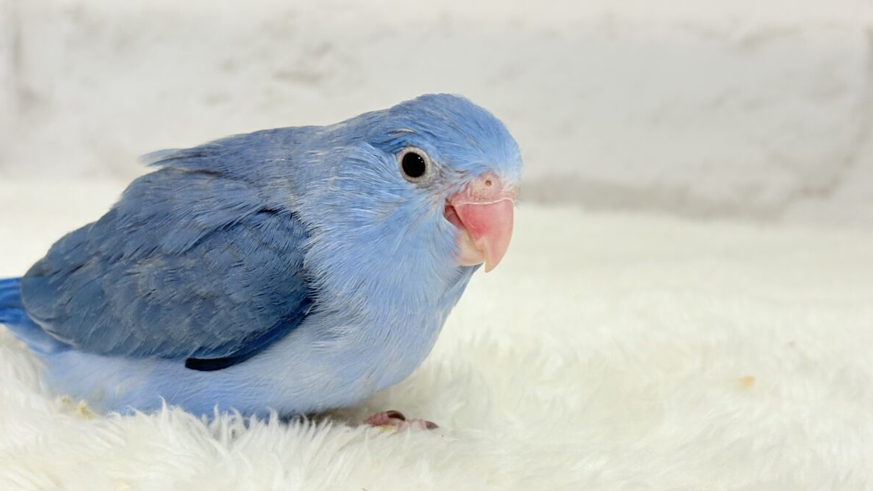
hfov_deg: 36.6
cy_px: 266
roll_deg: -1.2
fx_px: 1319
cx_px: 435
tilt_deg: -13.7
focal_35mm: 57
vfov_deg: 21.1
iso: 80
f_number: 1.6
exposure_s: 1/100
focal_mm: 5.96
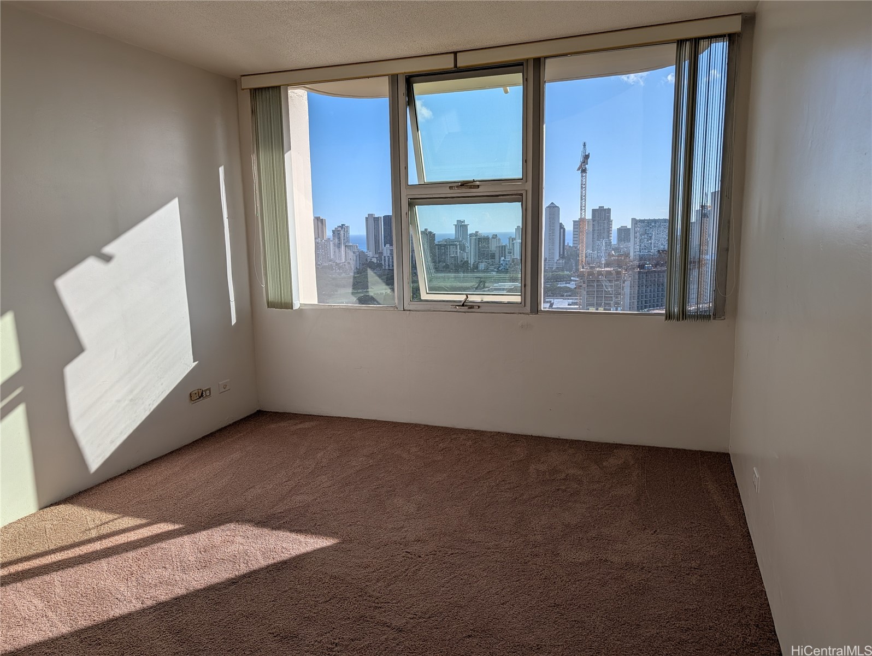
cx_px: 436
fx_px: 605
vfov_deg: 56.9
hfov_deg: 71.5
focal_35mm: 24
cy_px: 328
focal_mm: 6.9
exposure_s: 1/986
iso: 19
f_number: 1.68
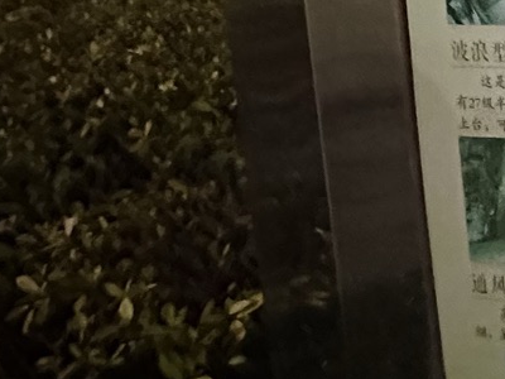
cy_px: -63
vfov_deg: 19.9
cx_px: 893
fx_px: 1021
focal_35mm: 70
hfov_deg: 20.4
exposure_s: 1/33
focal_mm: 2.22
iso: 1250
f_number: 2.2
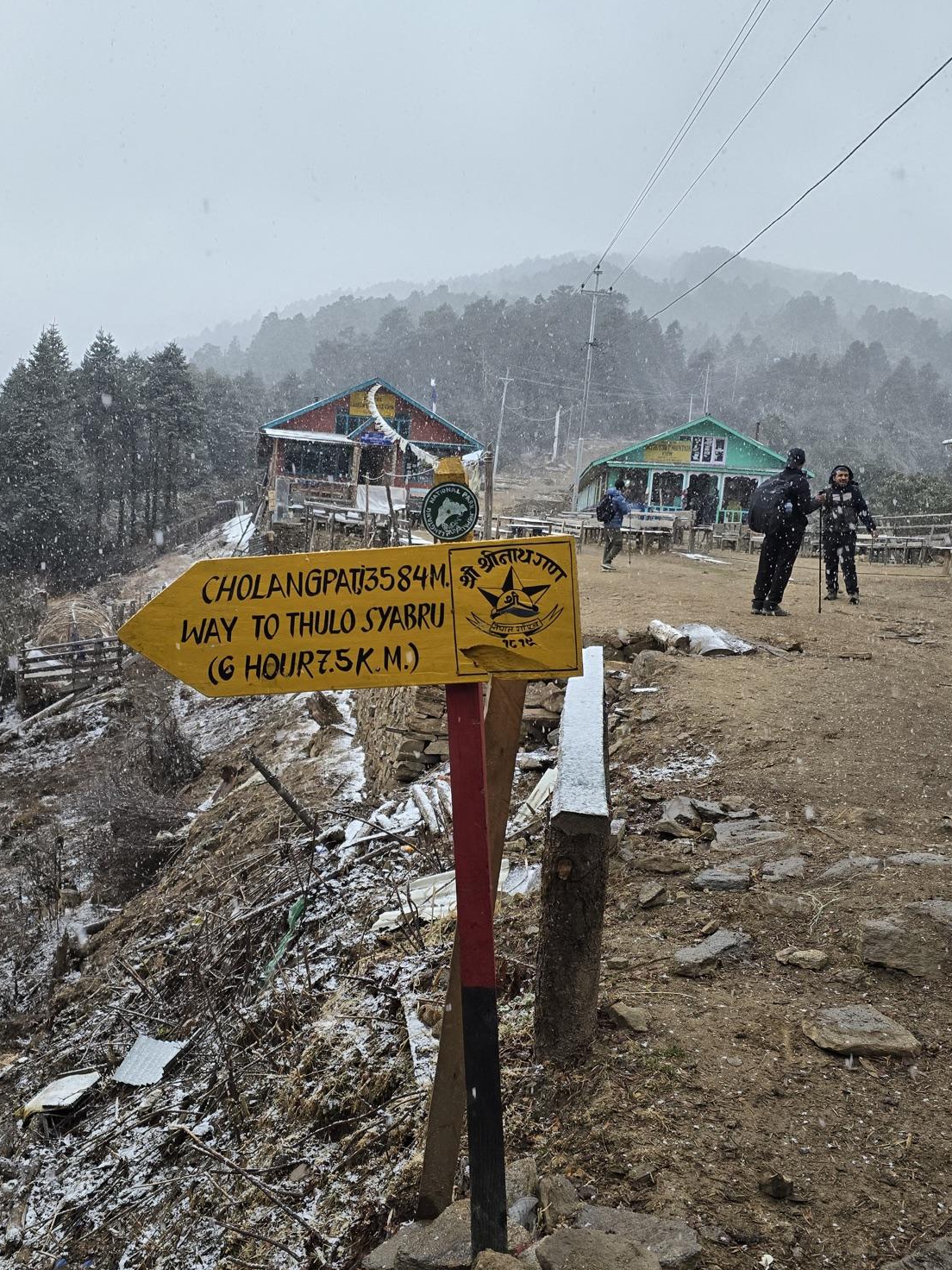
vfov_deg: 59.9
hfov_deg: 46.7
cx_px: 411
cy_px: 661
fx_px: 1100
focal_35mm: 30
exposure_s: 1/180
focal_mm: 6.3
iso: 125
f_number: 1.7
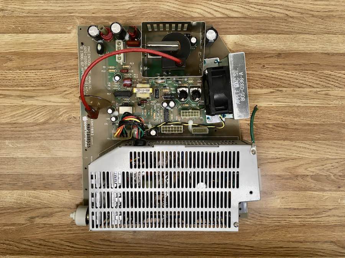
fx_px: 289
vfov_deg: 48.2
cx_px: 172
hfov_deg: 61.7
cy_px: 129
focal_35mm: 29
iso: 25
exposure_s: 1/30
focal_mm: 4.15
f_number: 2.2
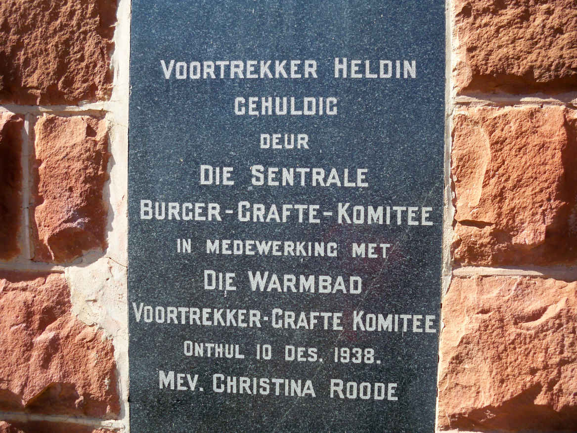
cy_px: 216
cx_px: 288
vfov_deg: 40.7
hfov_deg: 52.6
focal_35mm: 35
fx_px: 584
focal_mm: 6.3
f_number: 3.1
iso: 100
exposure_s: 1/400
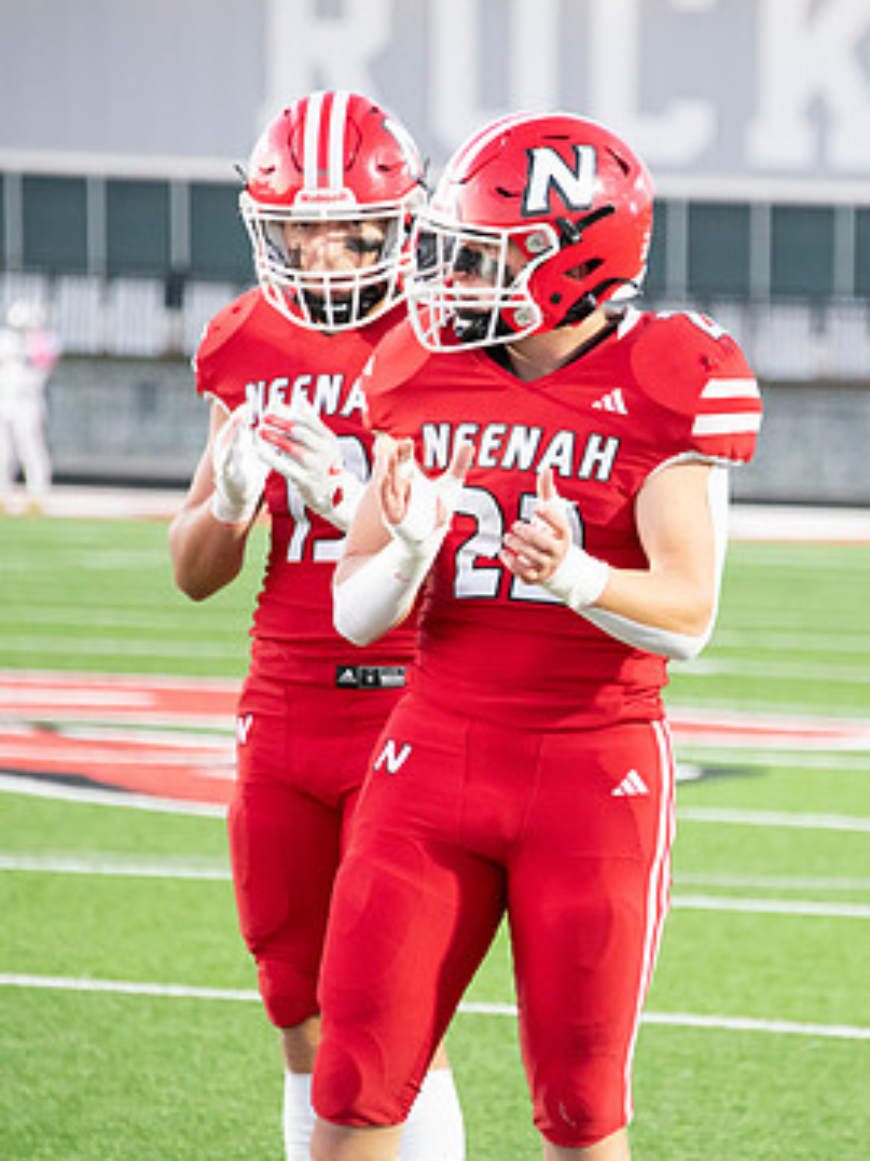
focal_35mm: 326
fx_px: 10931
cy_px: 587
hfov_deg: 4.6
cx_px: 627
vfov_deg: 6.1
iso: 8000
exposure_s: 1/250
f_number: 5.6
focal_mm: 210
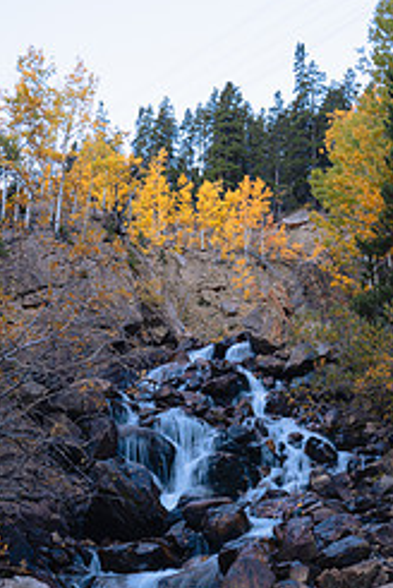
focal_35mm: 44
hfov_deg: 30.6
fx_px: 718
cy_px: 410
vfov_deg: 43.6
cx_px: 185
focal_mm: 24
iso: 125
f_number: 9
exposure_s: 1/13
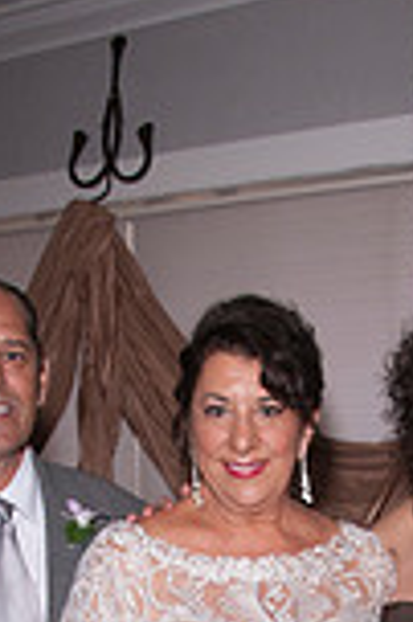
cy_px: 827
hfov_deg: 17.0
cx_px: 260
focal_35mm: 80
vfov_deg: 22.5
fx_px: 1380
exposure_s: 1/60
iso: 400
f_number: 5.6
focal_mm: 18
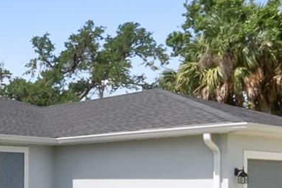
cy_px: 181
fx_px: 486
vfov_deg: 21.3
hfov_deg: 26.2
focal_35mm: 62
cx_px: -109
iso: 250
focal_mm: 10
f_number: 22
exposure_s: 1/125
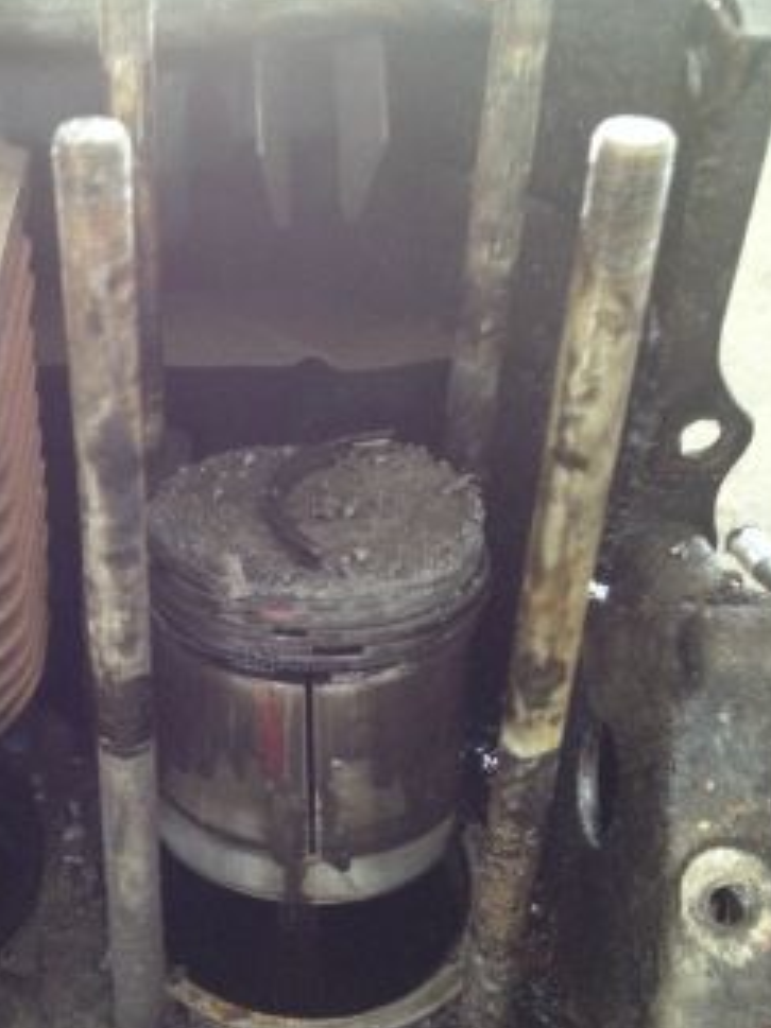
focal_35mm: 52
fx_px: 1545
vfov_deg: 36.8
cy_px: 557
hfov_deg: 27.4
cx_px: 150
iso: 250
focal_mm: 4.28
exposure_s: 1/20
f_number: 2.4
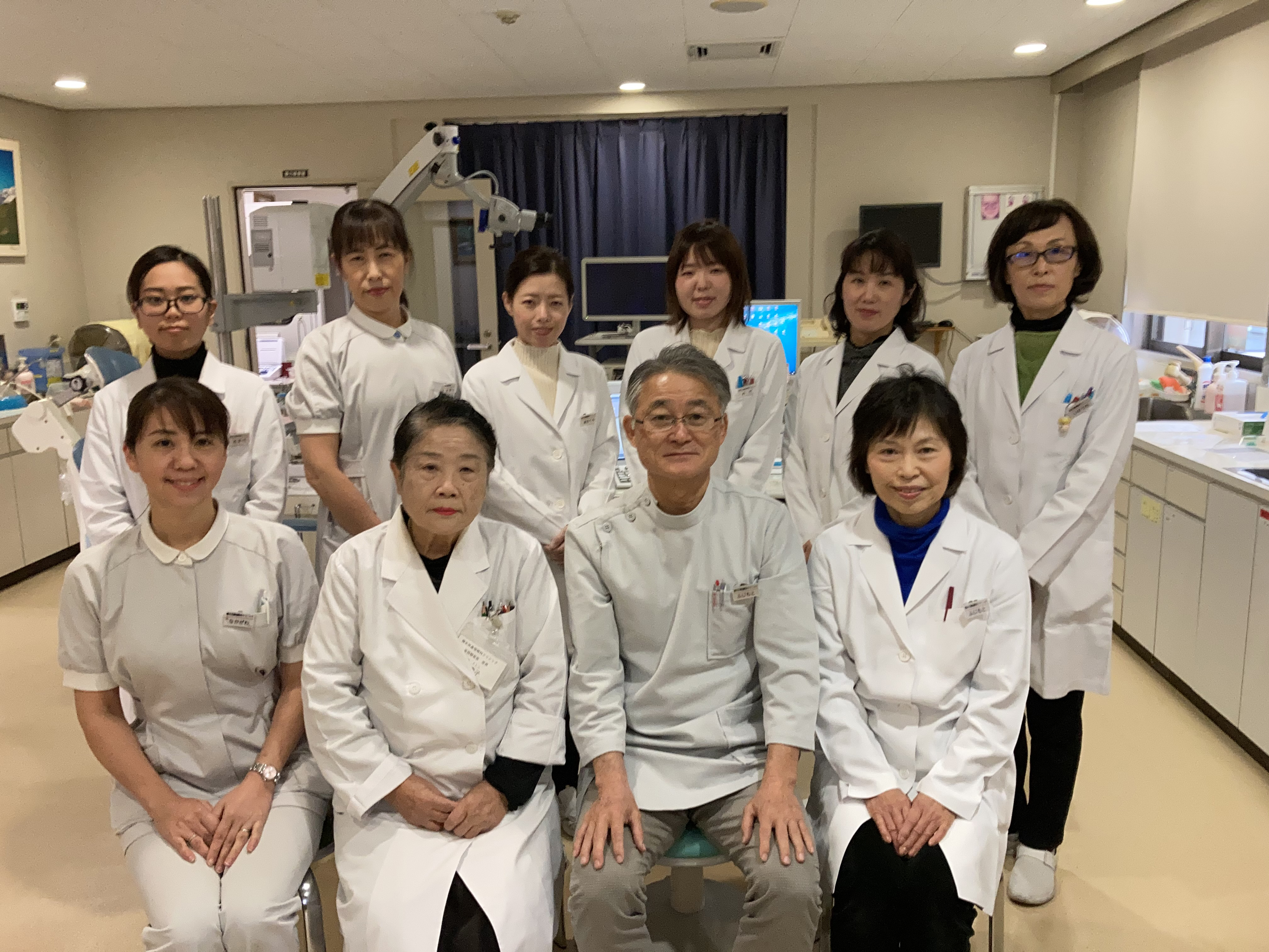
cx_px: 634
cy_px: 476
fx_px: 1026
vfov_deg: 49.7
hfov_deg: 63.4
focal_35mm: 28
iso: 250
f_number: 1.8
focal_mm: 3.99
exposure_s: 1/60
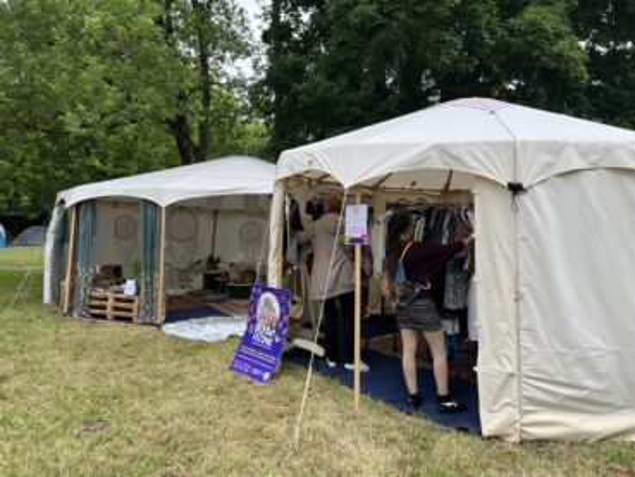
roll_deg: +0.9
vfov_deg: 53.1
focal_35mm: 26
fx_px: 477
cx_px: 318
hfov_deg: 67.3
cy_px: 238
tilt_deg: +0.7
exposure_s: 1/552
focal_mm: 5.7
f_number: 1.5
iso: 50
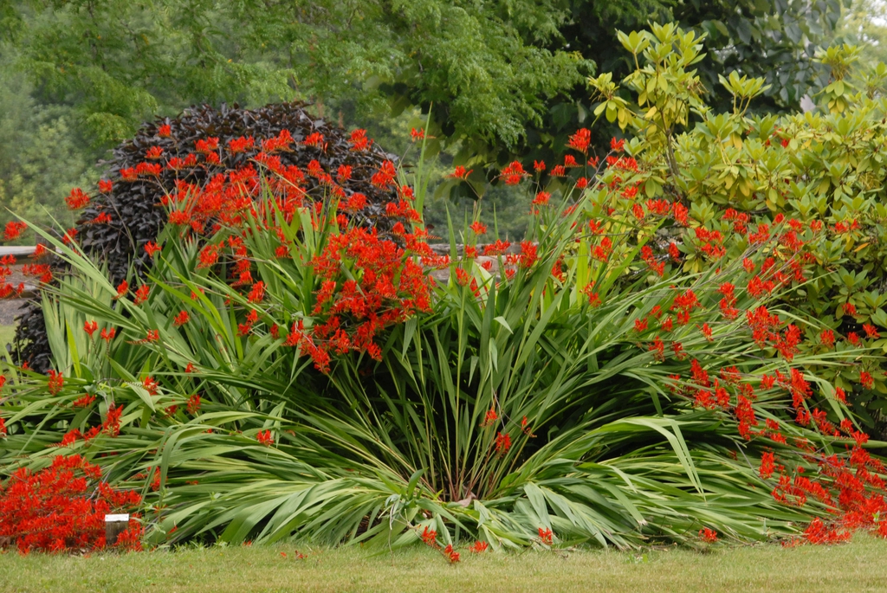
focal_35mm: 128
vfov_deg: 10.8
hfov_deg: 16.1
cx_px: 444
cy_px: 296
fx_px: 3145
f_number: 6.3
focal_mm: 85
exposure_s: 1/160
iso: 400
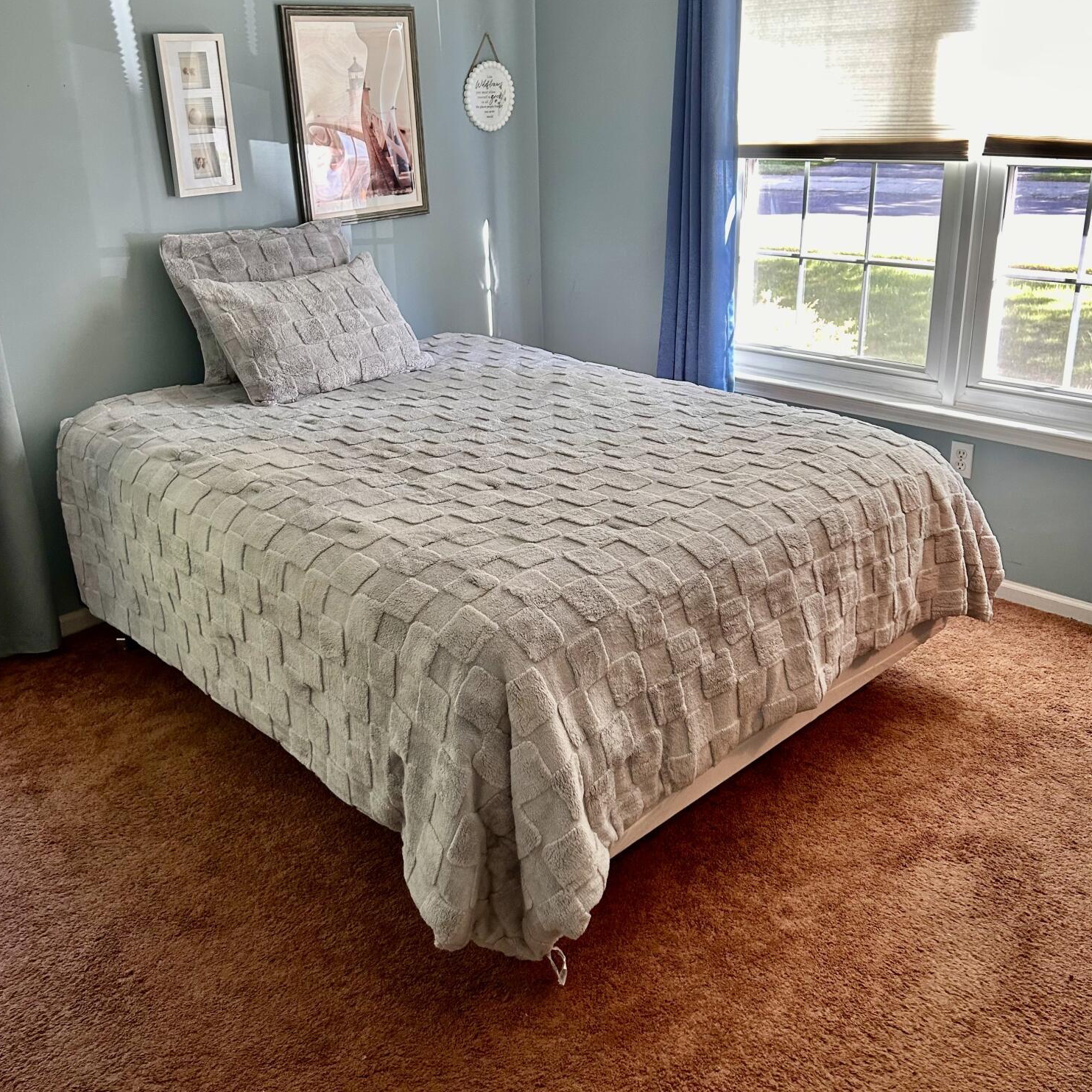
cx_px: 544
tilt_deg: -19.0
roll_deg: +1.5
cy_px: 462
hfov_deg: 52.5
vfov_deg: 52.3
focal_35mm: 31
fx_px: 1106
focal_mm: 5.7
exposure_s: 1/101
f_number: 1.5
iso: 125
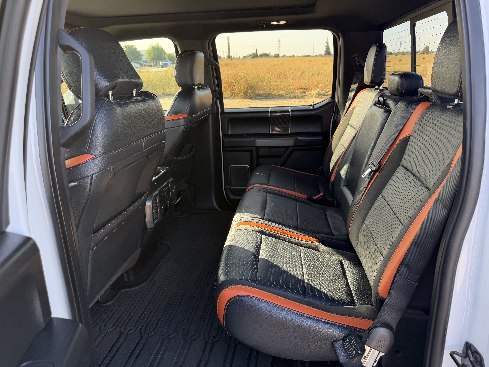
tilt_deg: -20.7
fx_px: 339
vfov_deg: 56.8
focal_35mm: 24
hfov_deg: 71.6
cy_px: 184
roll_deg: +0.1
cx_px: 244
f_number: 1.78
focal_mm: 6.76
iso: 100
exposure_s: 1/193
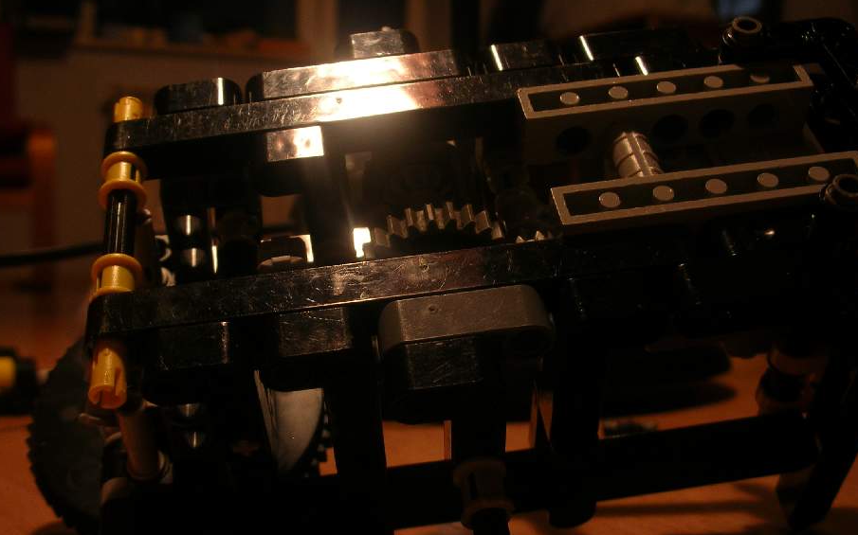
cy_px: 265
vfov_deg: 30.5
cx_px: 385
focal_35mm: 42
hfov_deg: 47.1
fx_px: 982
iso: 50
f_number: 3
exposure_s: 1/6
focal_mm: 5.8
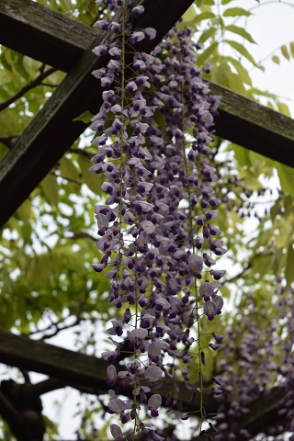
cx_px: 147
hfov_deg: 16.6
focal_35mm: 82
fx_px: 1011
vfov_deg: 24.6
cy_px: 220
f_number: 7.1
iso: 400
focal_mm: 55
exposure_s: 1/200
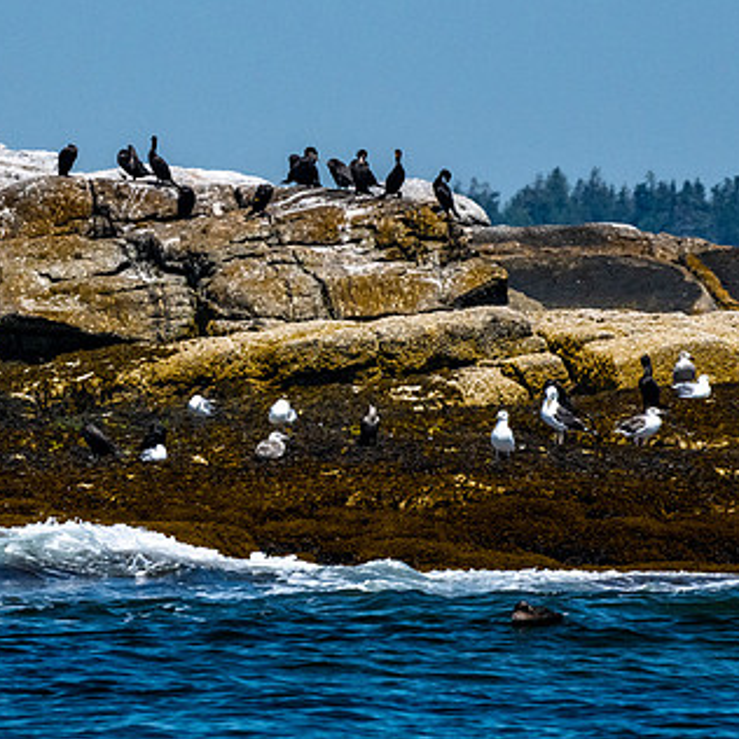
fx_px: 19081
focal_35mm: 790
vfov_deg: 2.2
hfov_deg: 2.2
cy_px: 265
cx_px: 141
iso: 1250
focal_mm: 400
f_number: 16
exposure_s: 1/800
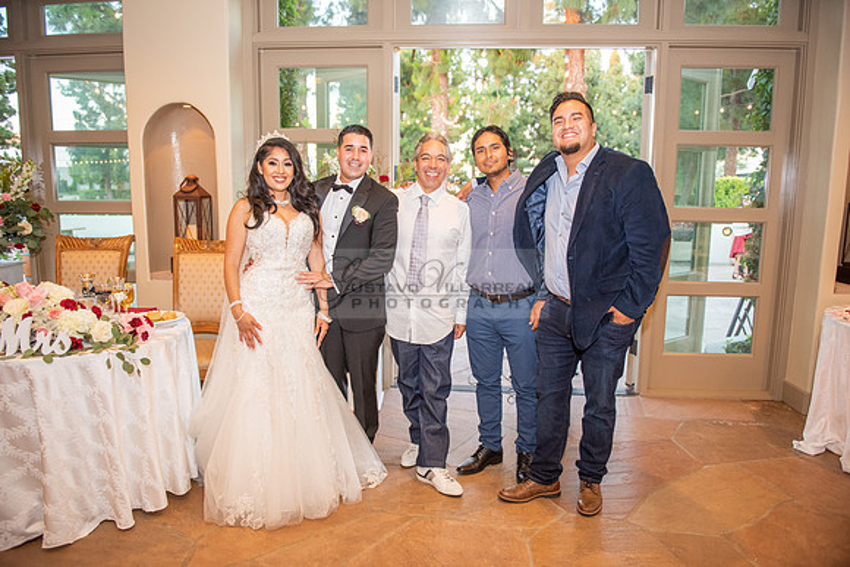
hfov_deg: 73.7
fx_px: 567
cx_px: 425
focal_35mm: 24
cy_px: 284
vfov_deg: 53.2
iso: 1250
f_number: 2.8
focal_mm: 24
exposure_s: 1/125
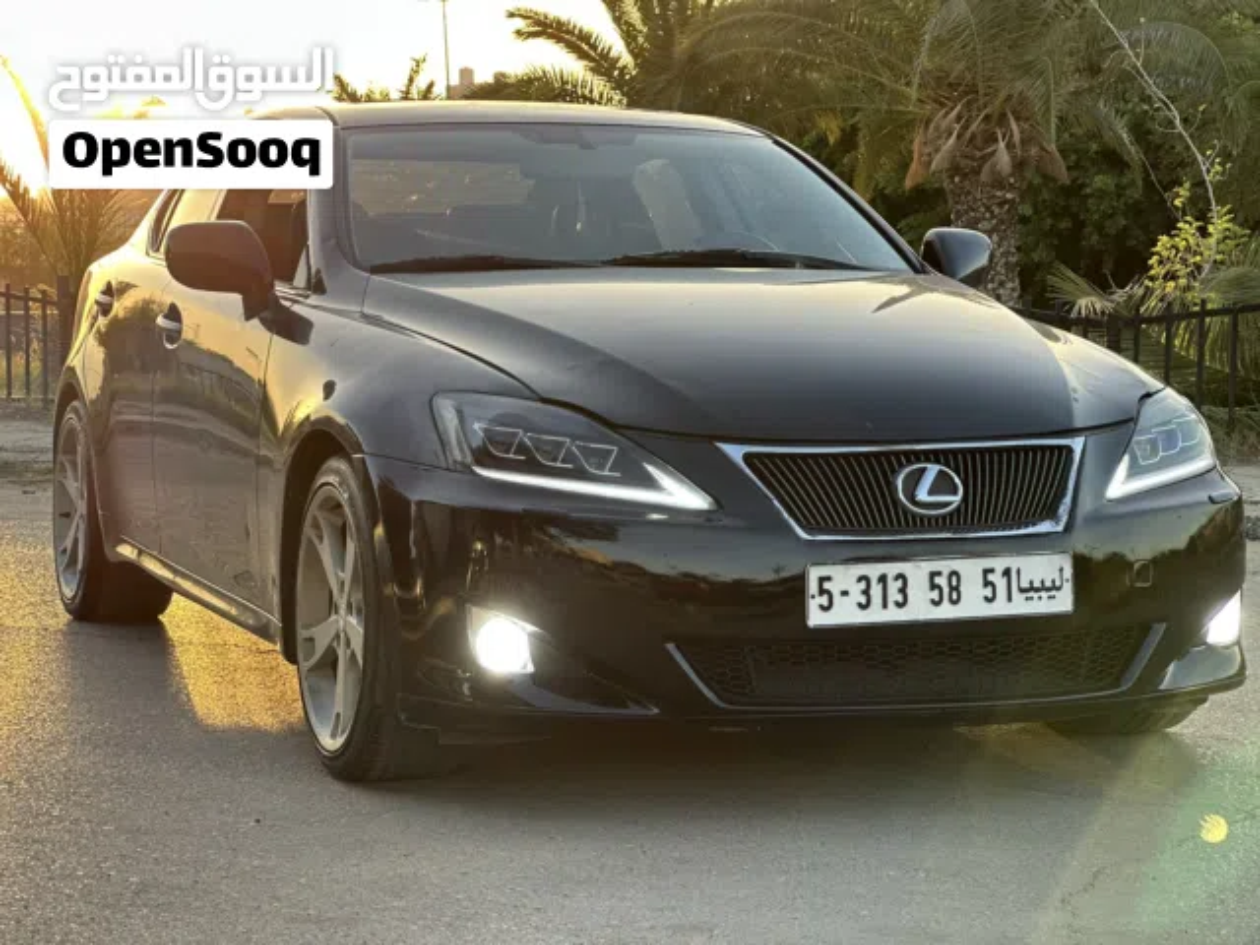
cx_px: 630
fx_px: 2803
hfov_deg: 25.3
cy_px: 472
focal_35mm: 77
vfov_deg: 19.1
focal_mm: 9
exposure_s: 1/121
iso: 50
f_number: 2.8
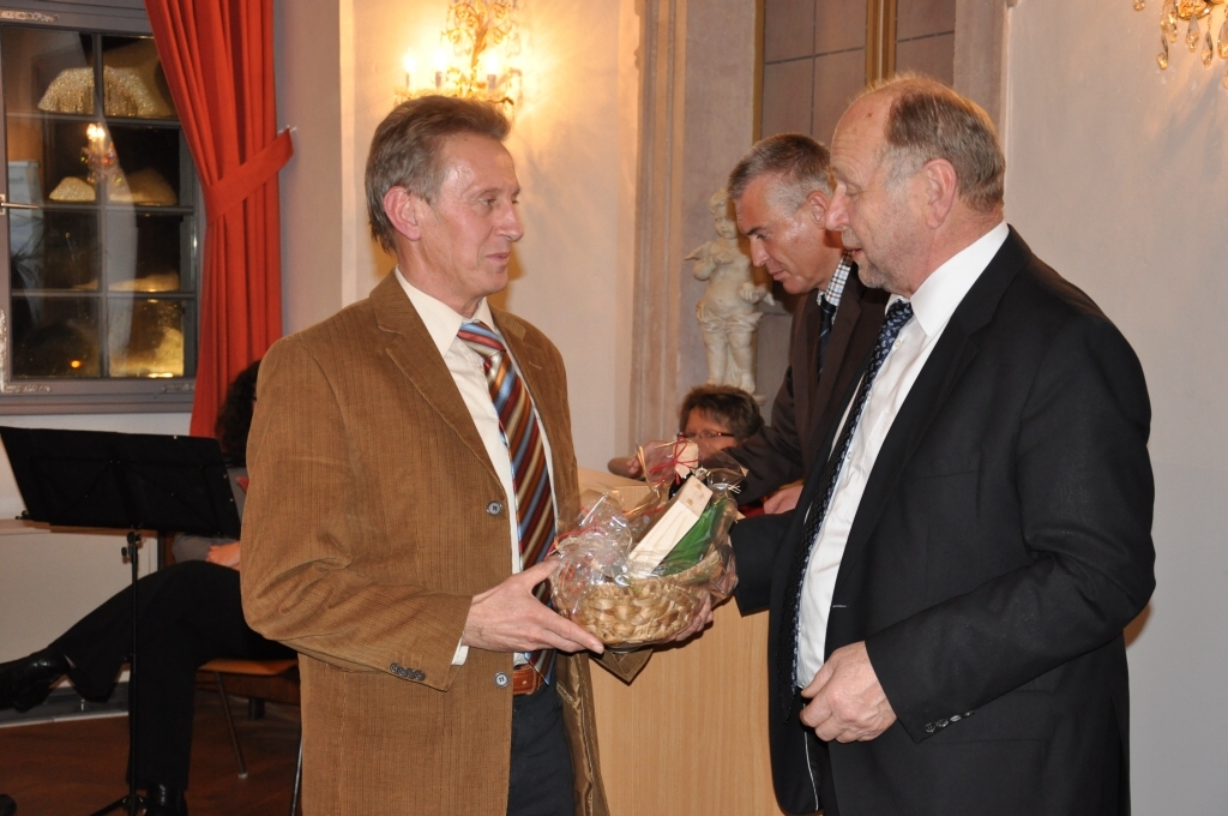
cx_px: 614
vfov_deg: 20.1
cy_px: 408
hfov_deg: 29.9
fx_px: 2300
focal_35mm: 68
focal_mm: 45
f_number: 4.8
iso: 800
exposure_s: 1/60
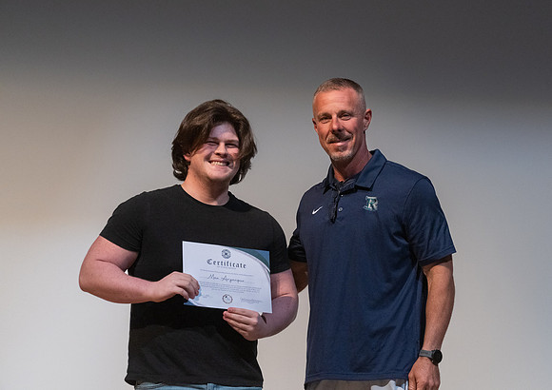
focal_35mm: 188
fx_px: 2933
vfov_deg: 7.6
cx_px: 316
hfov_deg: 10.8
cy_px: 179
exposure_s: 1/320
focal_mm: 167
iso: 5000
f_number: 4
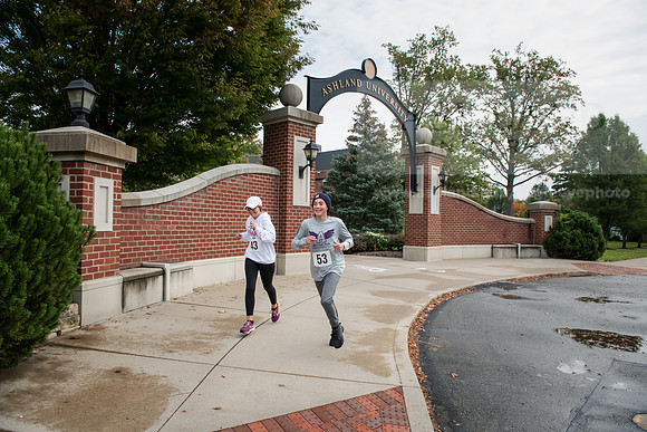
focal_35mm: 24
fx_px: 431
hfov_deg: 73.7
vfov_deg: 53.2
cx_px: 324
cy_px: 216
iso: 400
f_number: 5.6
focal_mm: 24
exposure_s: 1/500
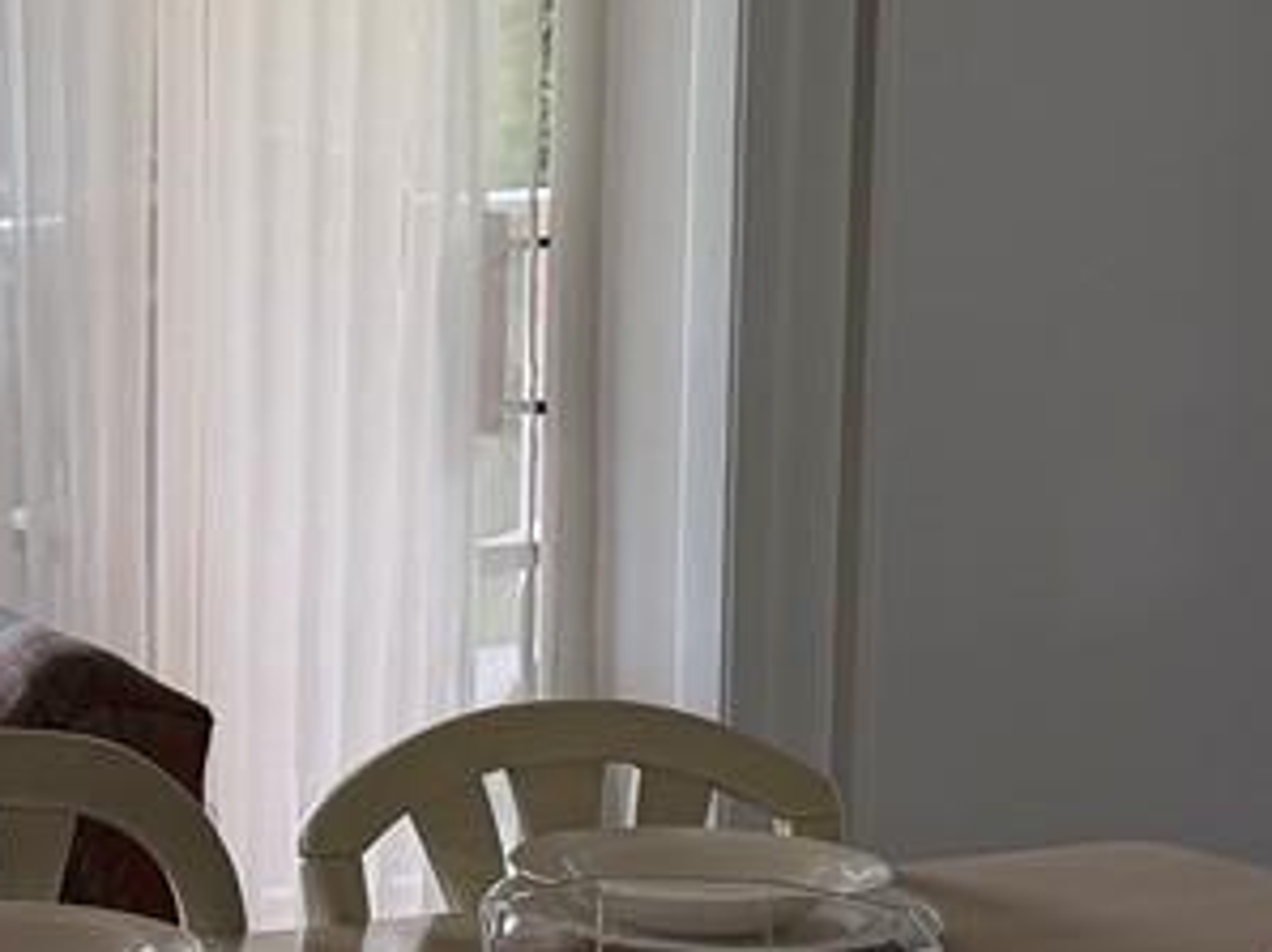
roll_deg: +1.7
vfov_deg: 11.5
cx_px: -866
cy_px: 495
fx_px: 4736
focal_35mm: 129
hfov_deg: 13.9
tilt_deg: -8.1
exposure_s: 1/433
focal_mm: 6.76
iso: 100
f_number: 1.78
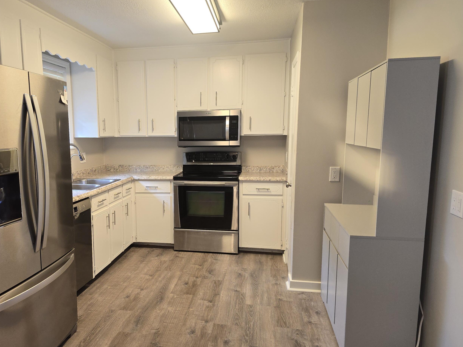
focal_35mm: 28
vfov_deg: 49.7
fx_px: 375
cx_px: 184
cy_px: 191
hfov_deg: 62.8
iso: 100
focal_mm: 6.3
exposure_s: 1/60
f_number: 1.7
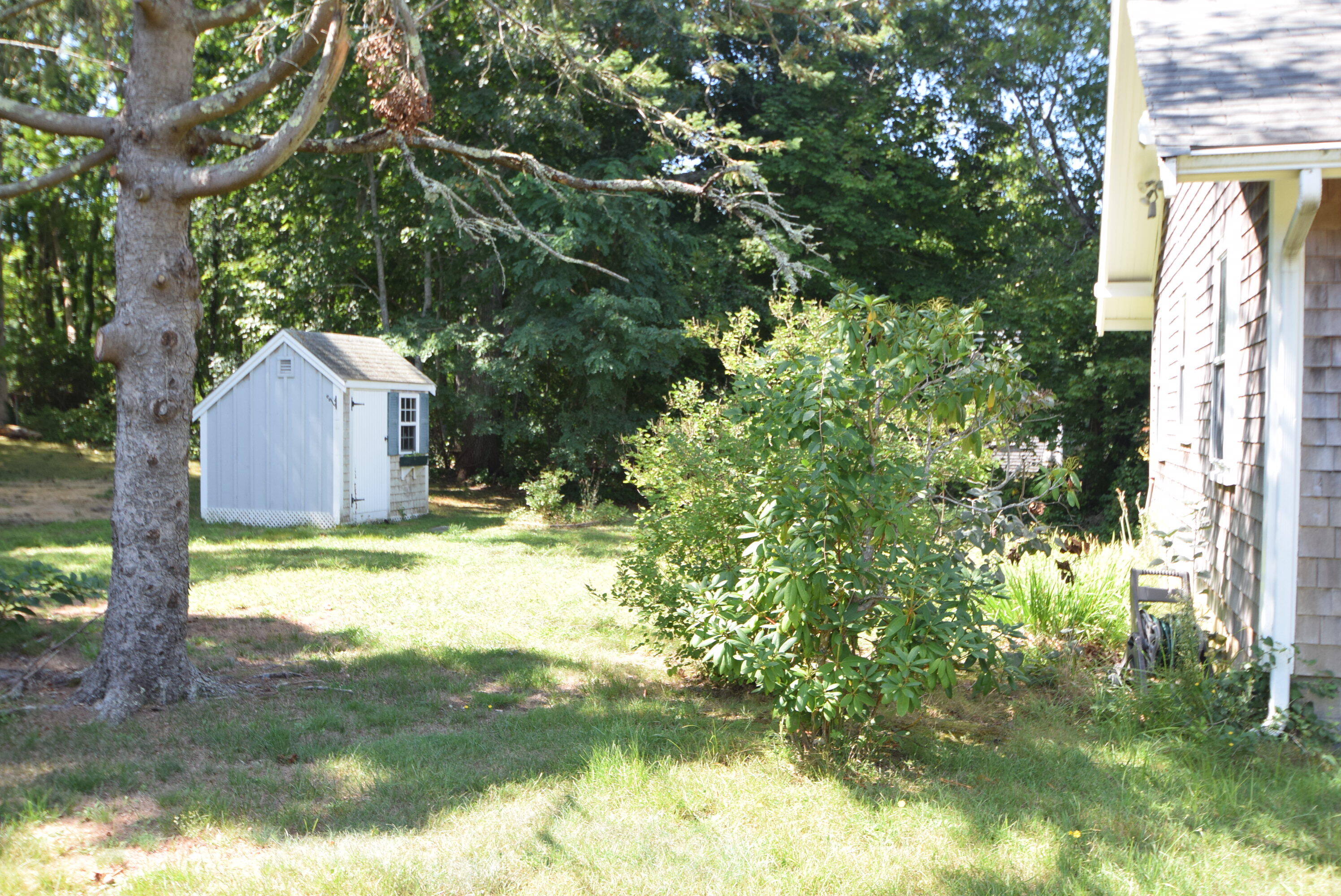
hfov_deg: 59.5
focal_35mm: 32
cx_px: 670
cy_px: 448
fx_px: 1174
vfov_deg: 41.8
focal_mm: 21
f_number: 7.1
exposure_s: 1/200
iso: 400
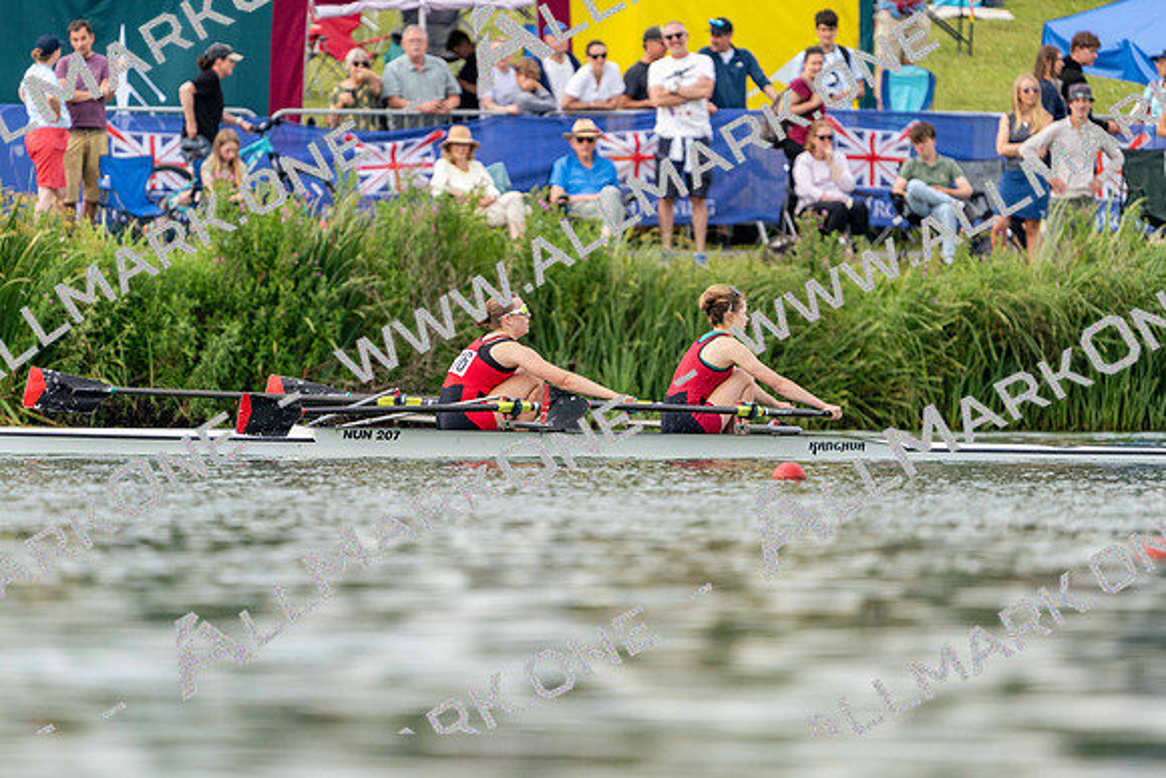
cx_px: 583
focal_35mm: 600
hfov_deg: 3.4
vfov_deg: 2.3
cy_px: 389
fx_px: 19437
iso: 640
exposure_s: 1/1600
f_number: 6.3
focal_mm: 600
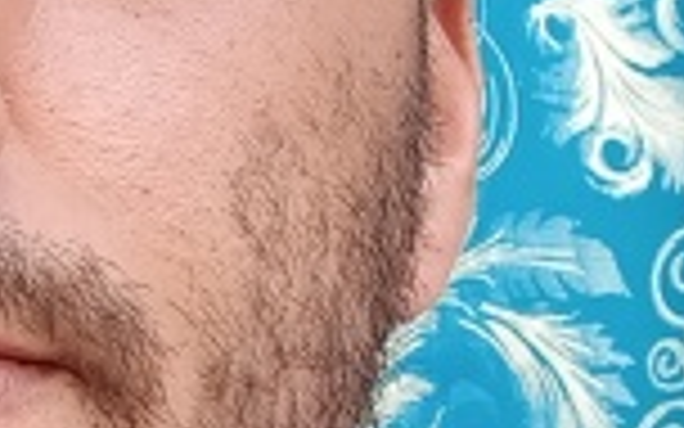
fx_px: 2461
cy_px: 149
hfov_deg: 15.3
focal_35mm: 132
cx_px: -124
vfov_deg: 9.9
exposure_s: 1/100
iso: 120
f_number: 2.2
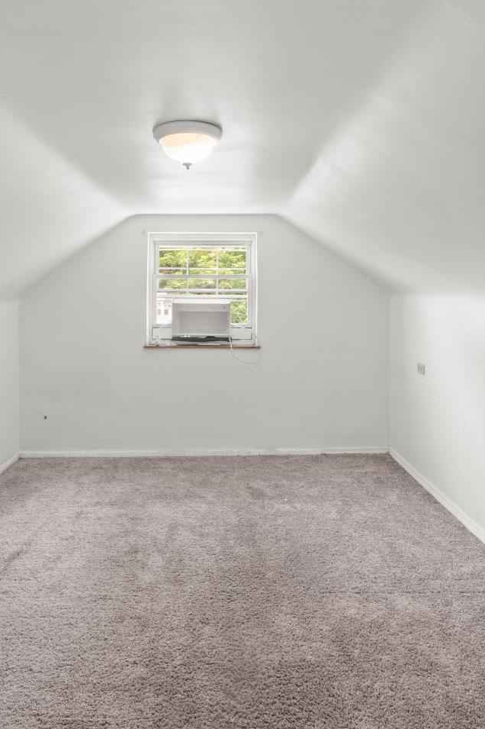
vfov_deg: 78.6
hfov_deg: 57.1
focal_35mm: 22
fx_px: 445
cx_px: 219
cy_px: 381
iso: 500
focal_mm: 14
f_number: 7.1
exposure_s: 1/3
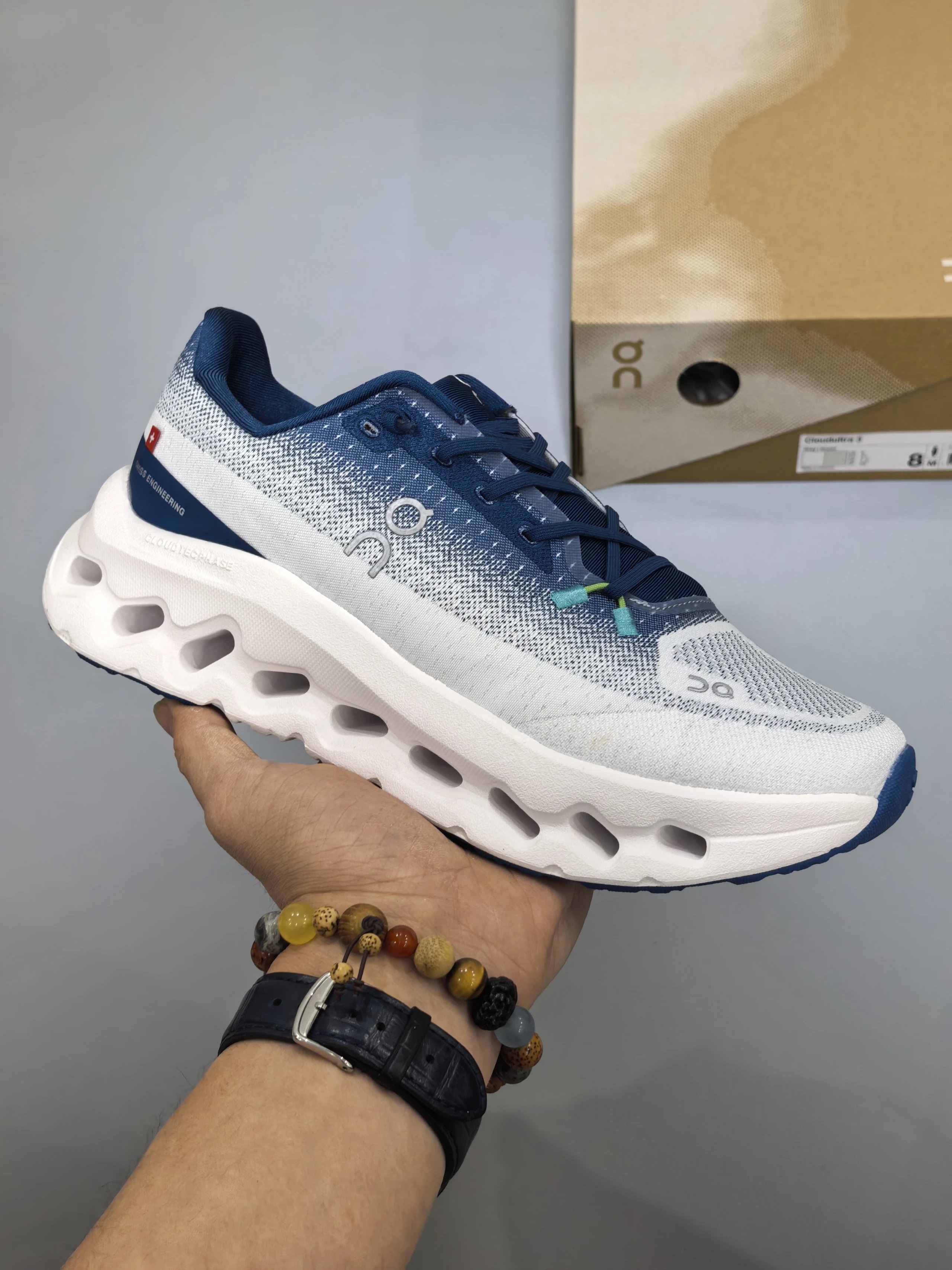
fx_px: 1760
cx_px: 476
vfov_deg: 39.7
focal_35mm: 48
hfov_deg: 30.3
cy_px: 635
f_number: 2
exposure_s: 1/50
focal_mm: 5.75
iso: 200
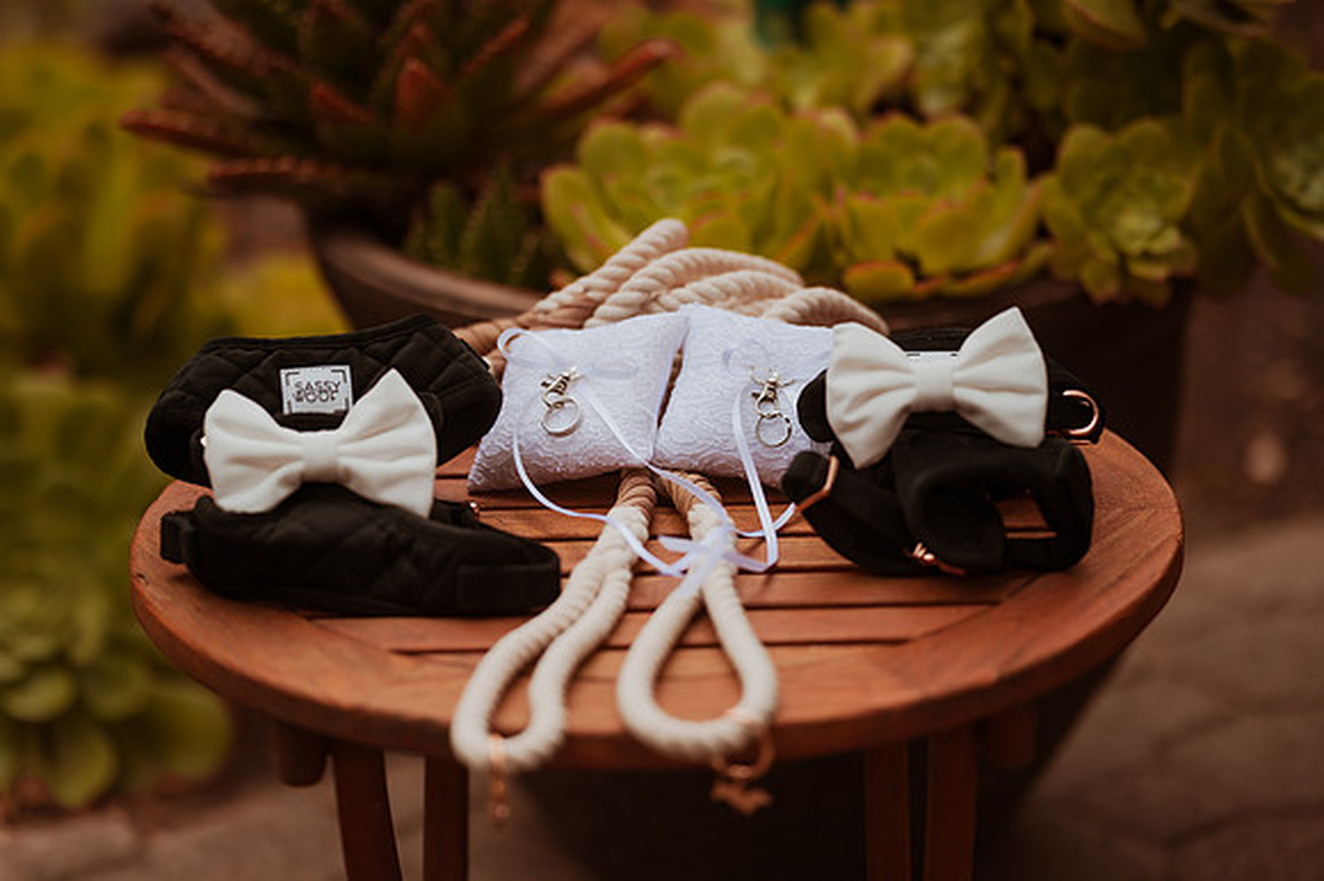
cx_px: 662
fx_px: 4962
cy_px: 440
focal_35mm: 135
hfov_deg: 15.2
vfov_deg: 10.1
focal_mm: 135
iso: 250
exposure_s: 1/8000
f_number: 1.8
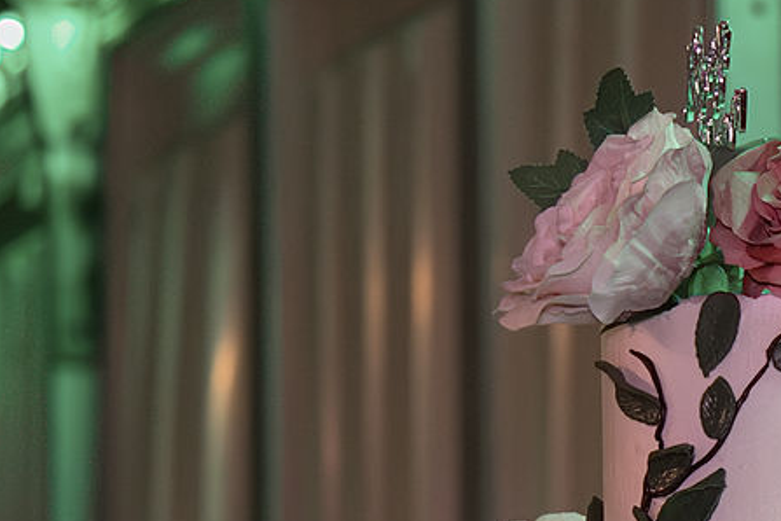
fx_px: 3341
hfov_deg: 12.3
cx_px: 1375
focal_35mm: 154
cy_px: 809
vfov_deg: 8.7
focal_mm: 43
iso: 6400
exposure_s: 1/160
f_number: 2.8
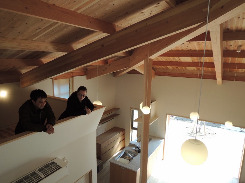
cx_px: 122
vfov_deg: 56.8
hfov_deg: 71.6
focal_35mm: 24
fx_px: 170
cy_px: 92
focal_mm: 4.3
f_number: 2.8
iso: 100
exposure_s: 1/160
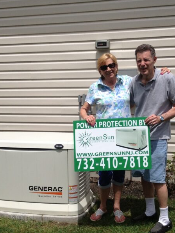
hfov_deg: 24.4
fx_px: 404
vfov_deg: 32.2
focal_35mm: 60
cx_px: 90
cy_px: 127
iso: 50
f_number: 2.4
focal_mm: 4.28
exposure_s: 1/3690
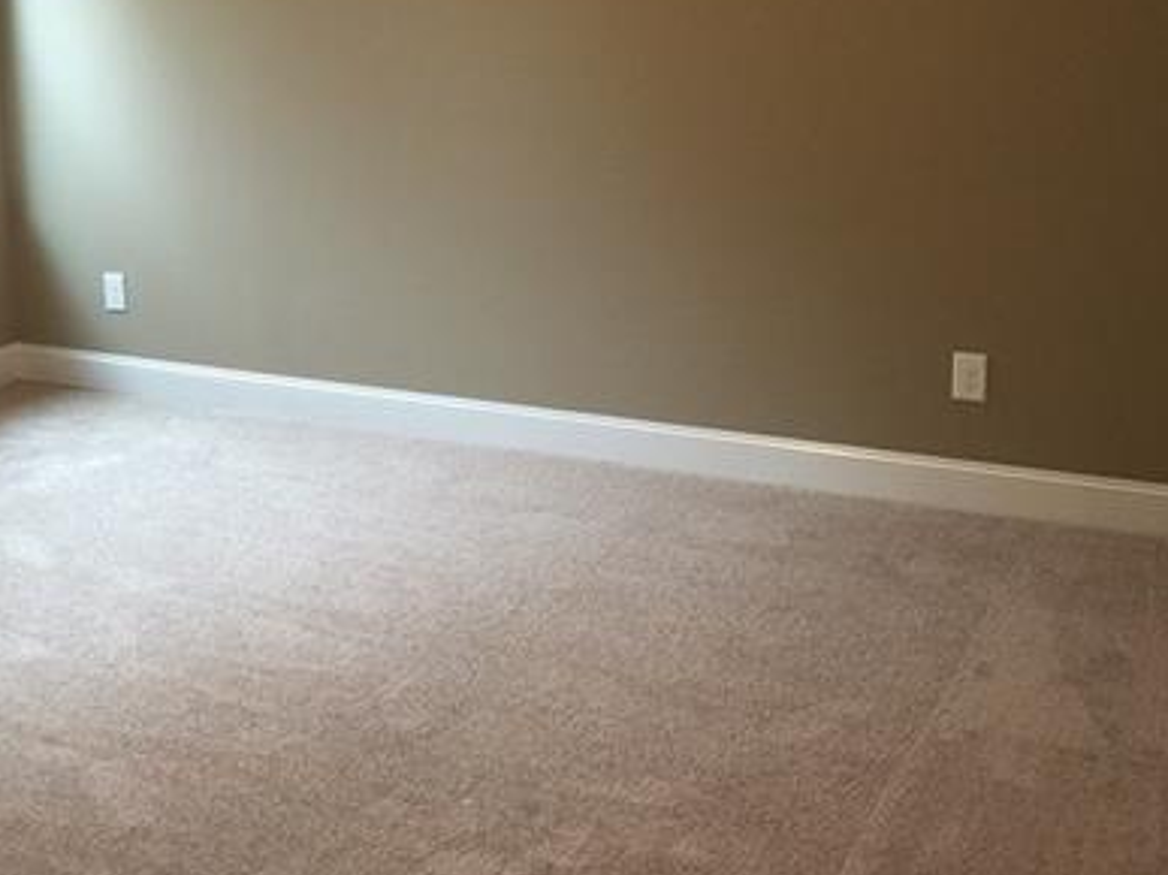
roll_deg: +0.8
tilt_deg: -8.4
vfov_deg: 29.7
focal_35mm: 48
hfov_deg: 39.3
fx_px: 1619
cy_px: 199
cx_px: 407
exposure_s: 1/15
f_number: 2.2
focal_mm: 4.15
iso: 80
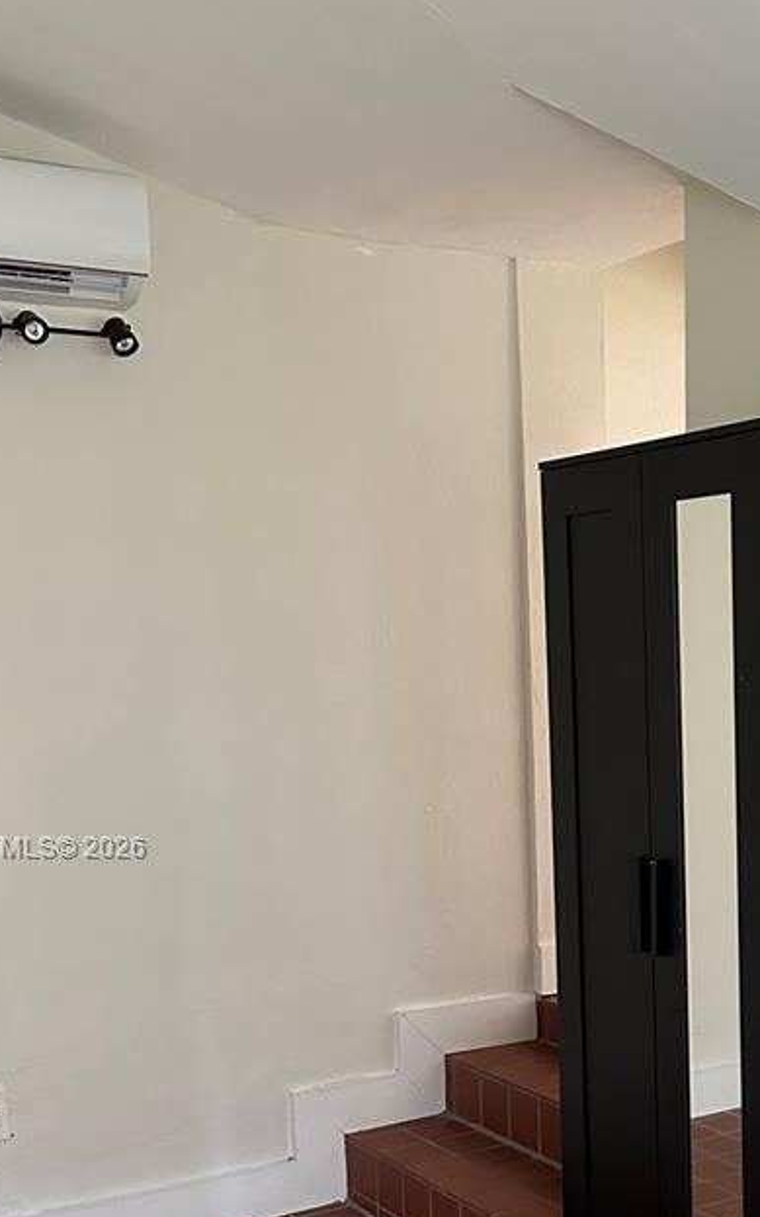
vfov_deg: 40.3
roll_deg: +1.9
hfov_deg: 25.6
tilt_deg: -7.3
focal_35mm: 49
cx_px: 662
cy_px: 850
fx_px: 1625
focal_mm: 6.86
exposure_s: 1/60
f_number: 1.78
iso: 640
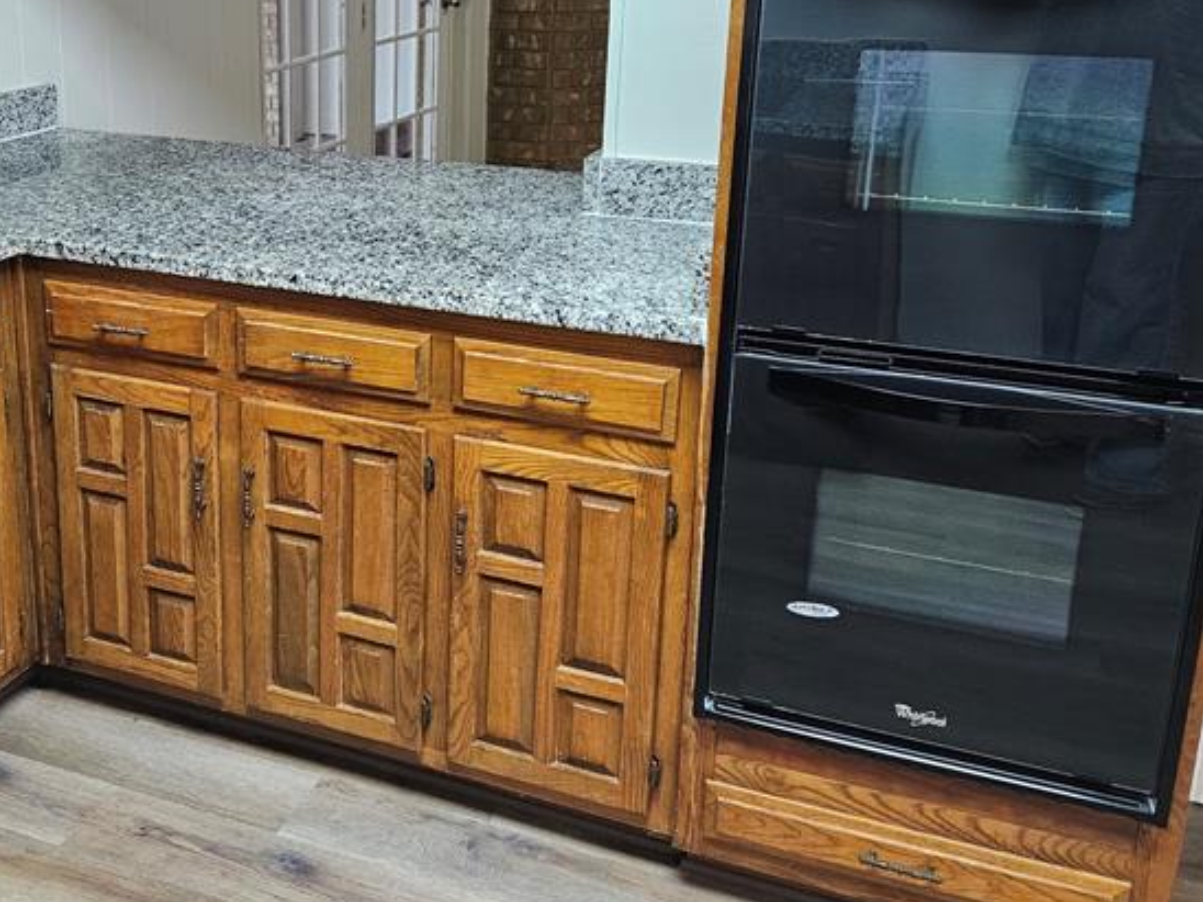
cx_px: 327
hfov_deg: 42.7
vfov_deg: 33.4
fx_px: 1494
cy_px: 316
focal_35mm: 43
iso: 320
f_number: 1.8
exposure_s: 1/120
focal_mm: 5.4
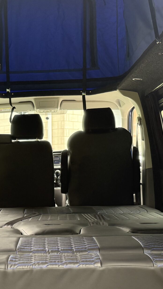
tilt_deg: -2.7
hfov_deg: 21.9
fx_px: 415
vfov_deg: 38.3
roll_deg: +0.2
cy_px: 175
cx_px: 34
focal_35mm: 54
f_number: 1.78
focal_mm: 6.76
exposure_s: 1/80
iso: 200
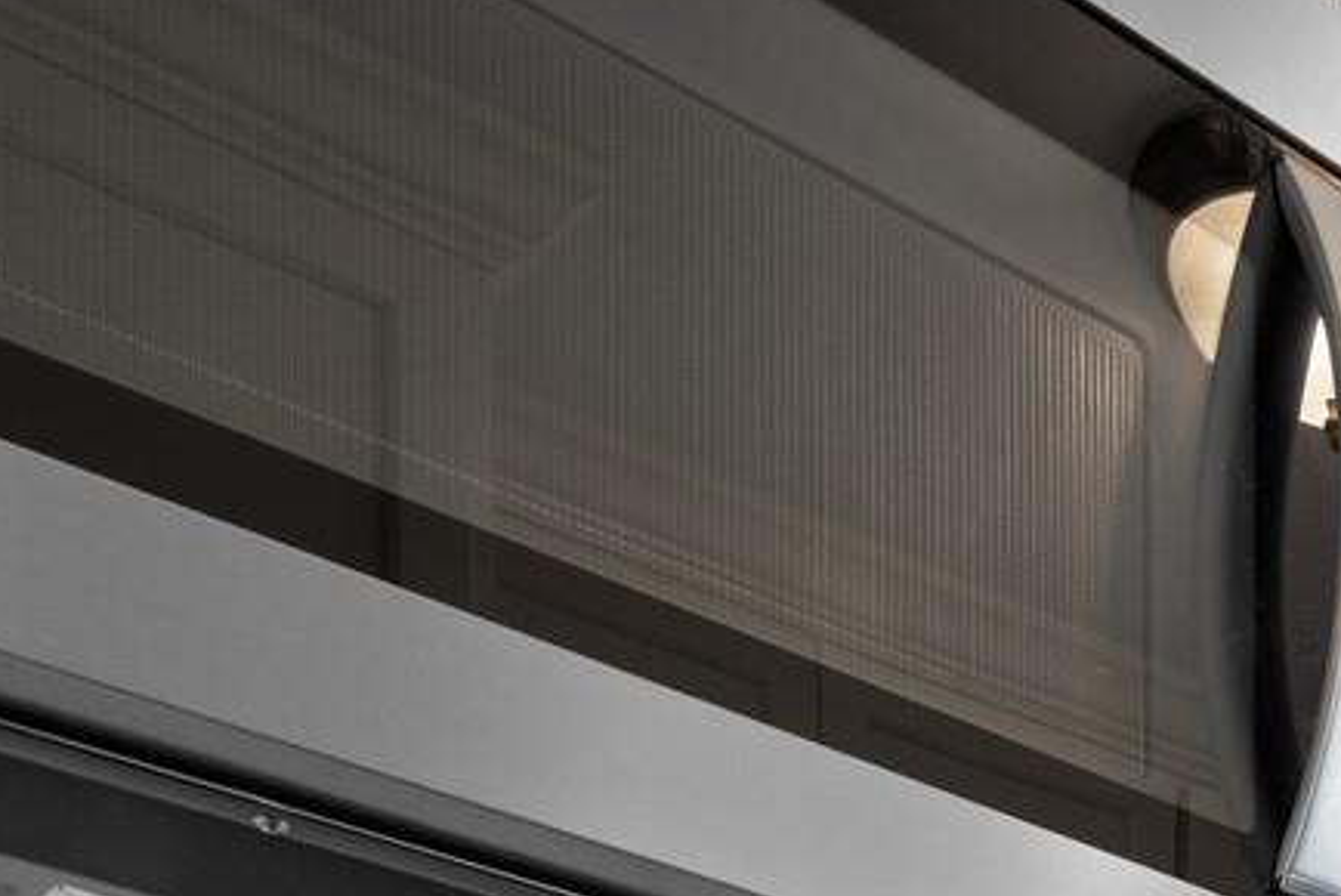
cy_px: 2019
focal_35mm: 66
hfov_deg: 26.9
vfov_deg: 14.8
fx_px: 2460
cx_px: 1616
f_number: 10
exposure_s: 1/3
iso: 250
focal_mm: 14
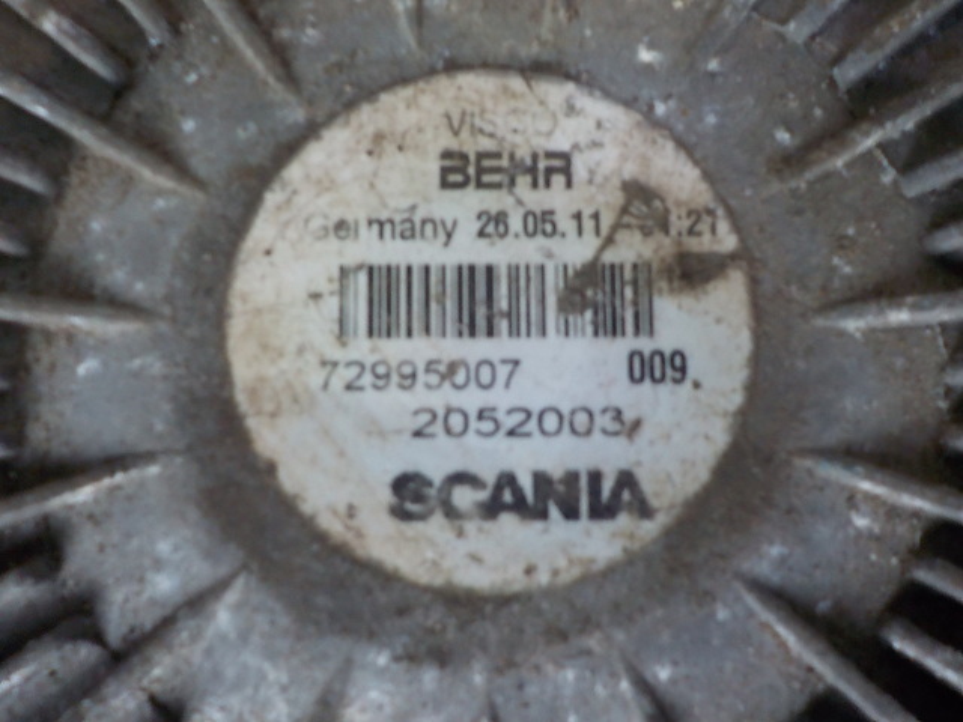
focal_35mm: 30
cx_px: 482
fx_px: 835
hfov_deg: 60.0
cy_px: 361
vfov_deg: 46.8
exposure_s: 1/30
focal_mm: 4.1
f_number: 3.3
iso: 220
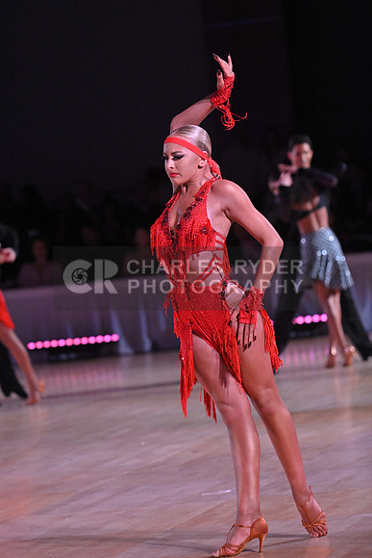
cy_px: 279
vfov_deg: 11.1
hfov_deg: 7.4
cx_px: 186
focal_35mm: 185
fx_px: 2866
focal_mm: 185
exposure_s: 1/500
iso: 4000
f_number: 5
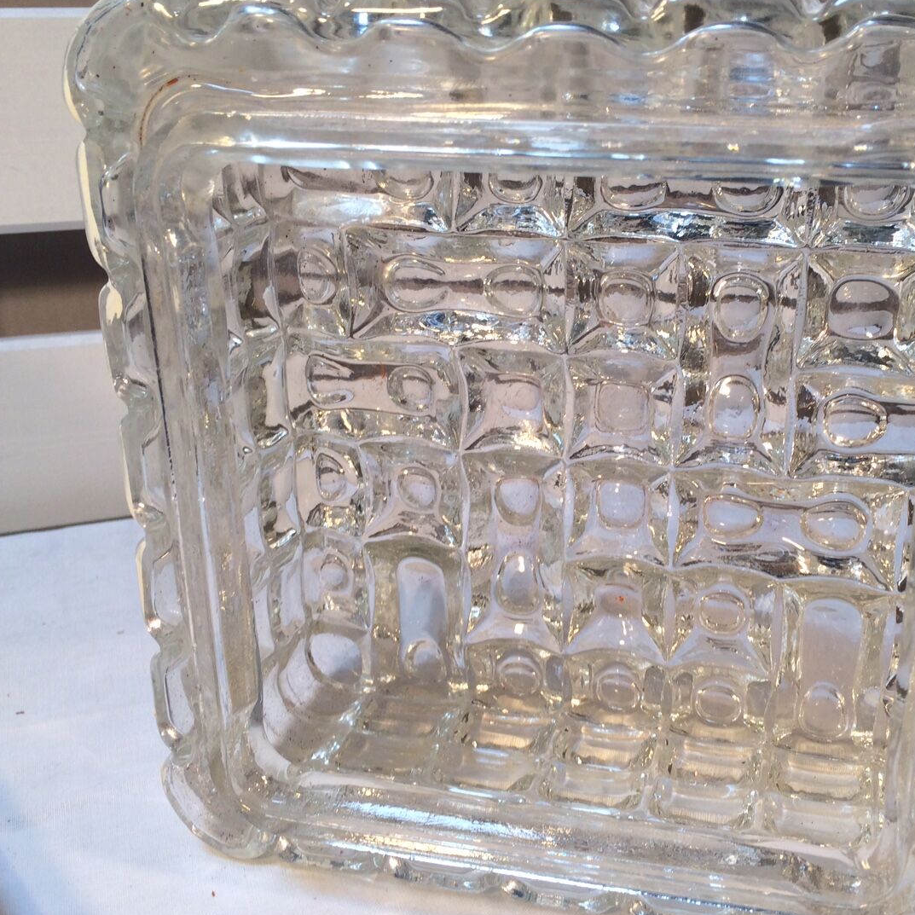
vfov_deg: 42.8
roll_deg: +0.6
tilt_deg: -22.3
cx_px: 566
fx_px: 1166
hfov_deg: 42.5
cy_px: 464
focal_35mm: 39
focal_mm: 4.15
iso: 40
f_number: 2.2
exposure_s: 1/100
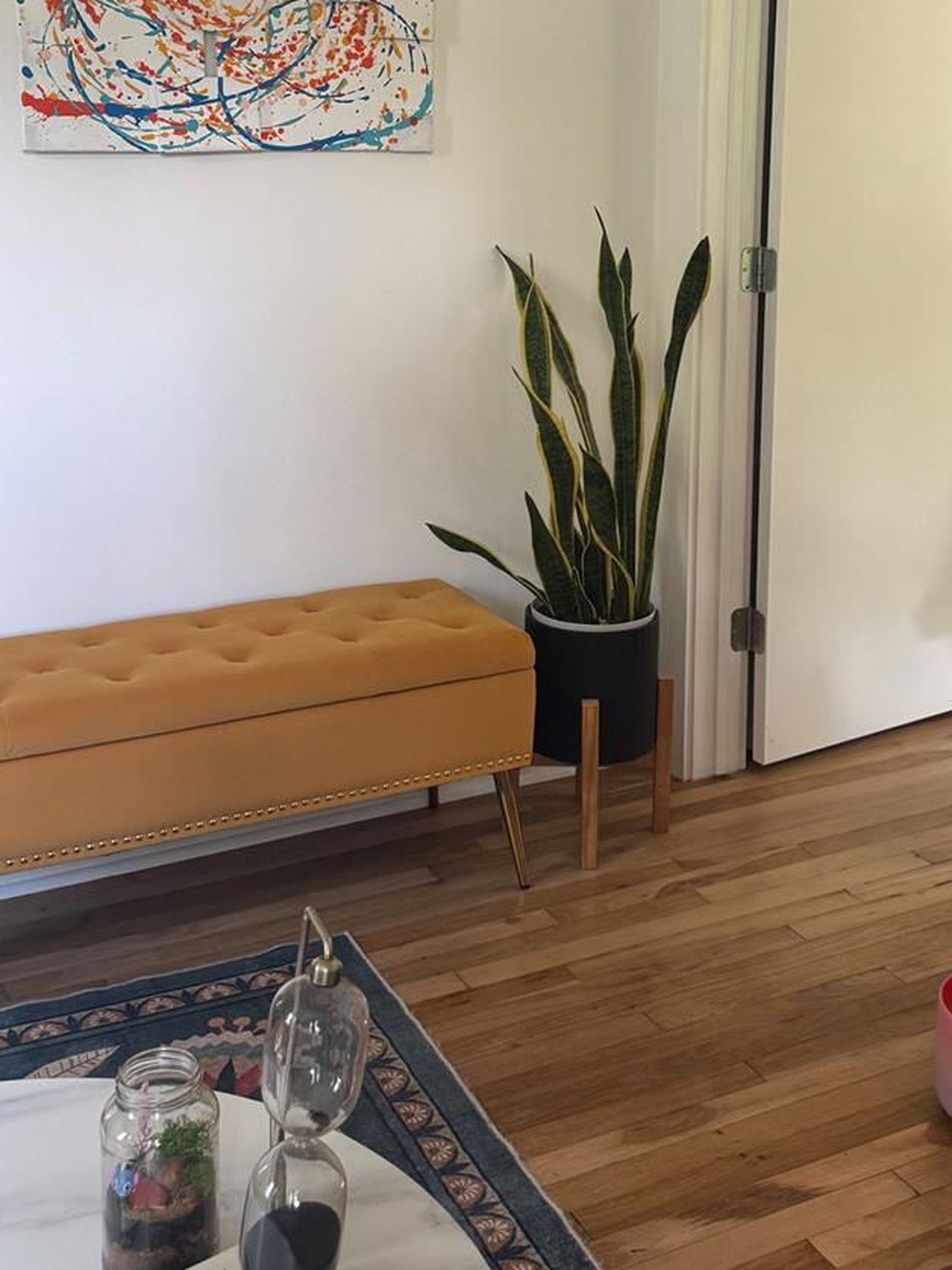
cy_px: 323
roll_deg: -0.7
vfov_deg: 41.7
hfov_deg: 32.8
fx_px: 1614
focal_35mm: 44
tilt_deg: -8.6
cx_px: 573
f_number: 1.78
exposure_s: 1/60
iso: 200
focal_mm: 6.76
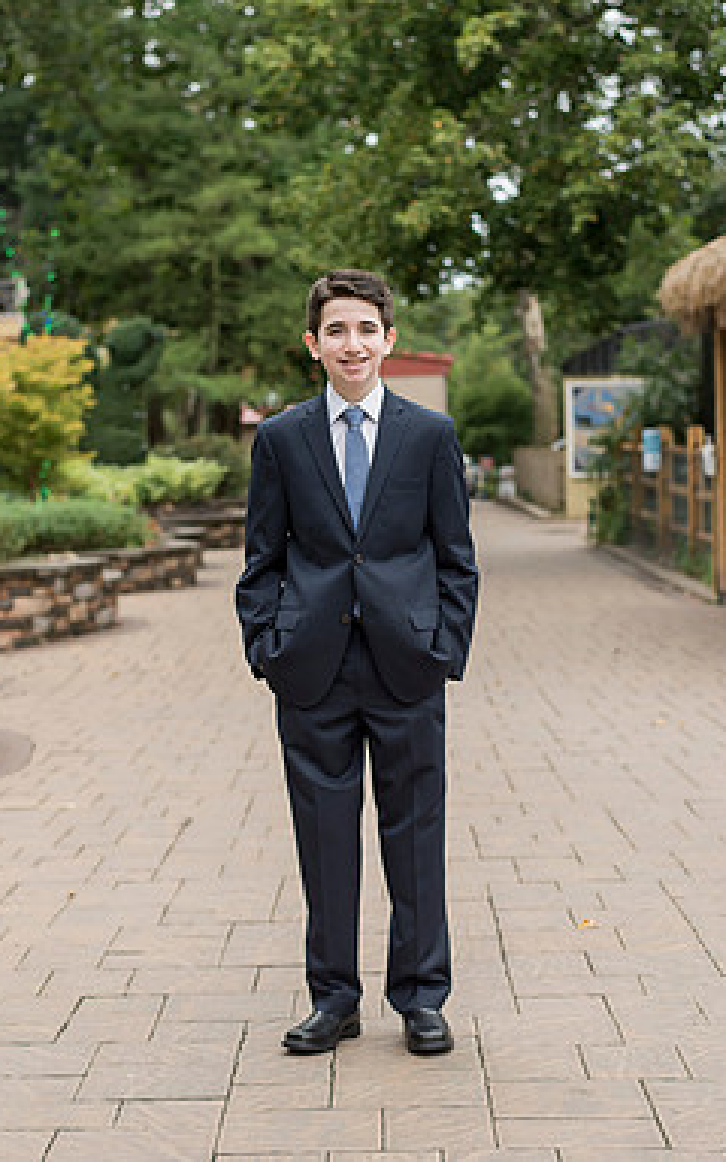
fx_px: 2438
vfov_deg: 26.8
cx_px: 351
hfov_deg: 16.9
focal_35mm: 77
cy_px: 579
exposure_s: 1/2000
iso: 400
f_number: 2.8
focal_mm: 50
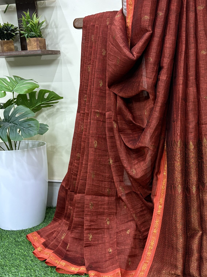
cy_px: 149
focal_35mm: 44
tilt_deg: -10.5
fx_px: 351
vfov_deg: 42.9
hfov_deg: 32.2
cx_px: 158
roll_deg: +1.9
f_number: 1.6
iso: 250
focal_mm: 5.96
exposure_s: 1/50
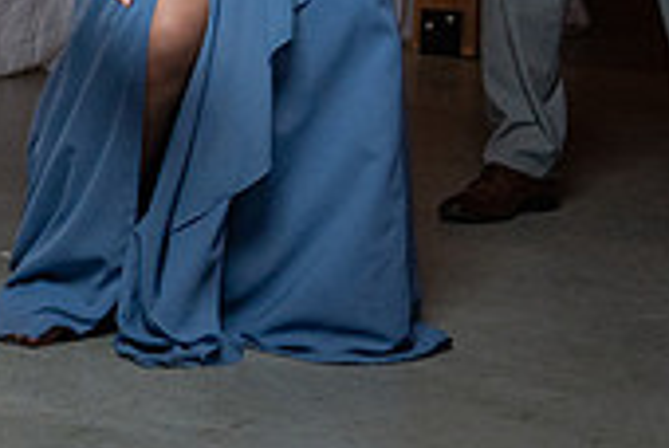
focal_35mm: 110
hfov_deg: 16.8
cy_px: -73
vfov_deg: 12.2
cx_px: -339
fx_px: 2048
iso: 2000
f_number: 4
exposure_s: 1/200
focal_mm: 28
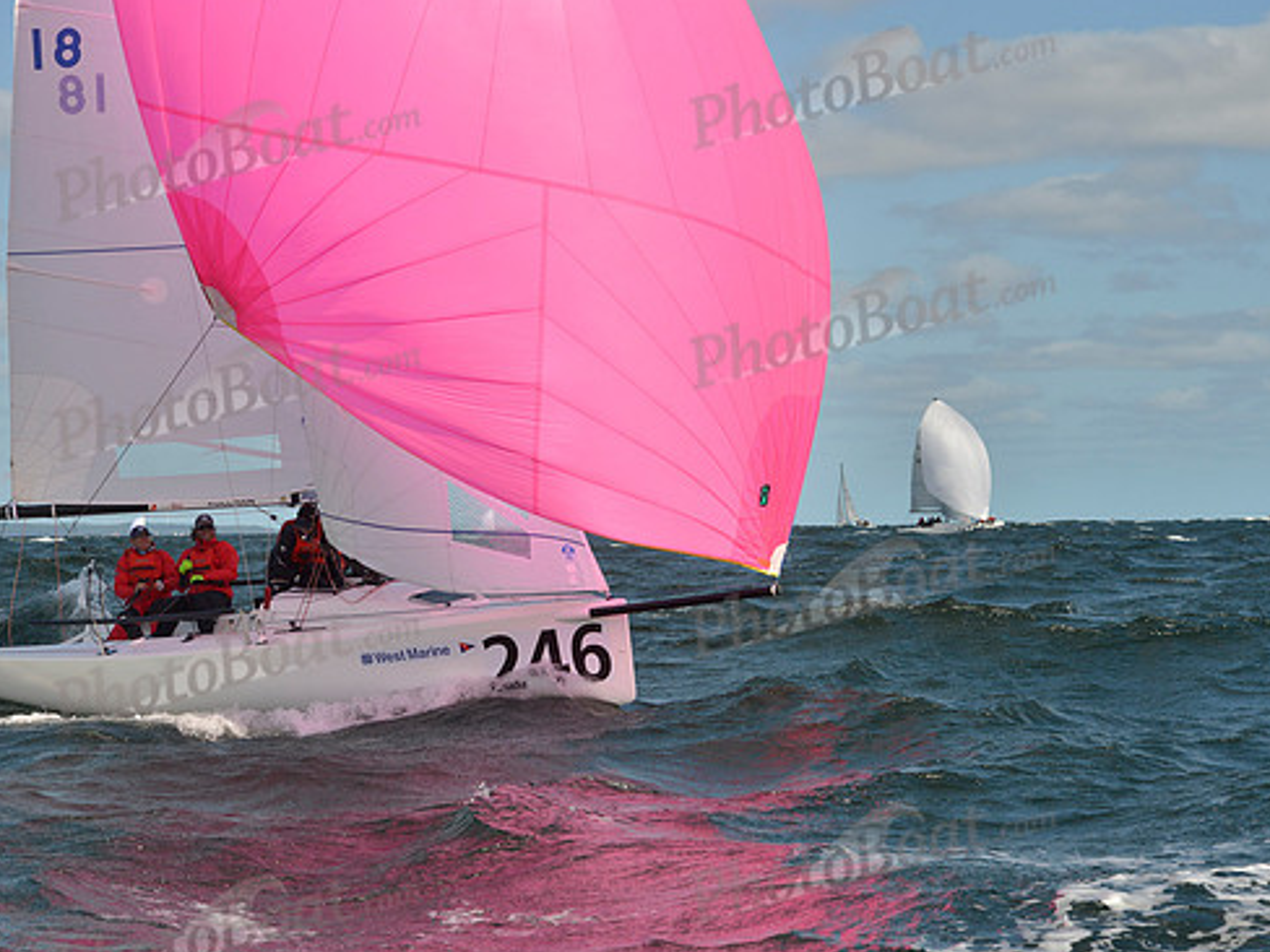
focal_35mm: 80
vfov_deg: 18.4
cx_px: 557
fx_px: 2935
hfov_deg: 24.4
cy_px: 493
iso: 400
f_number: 10
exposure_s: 1/1600
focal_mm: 70
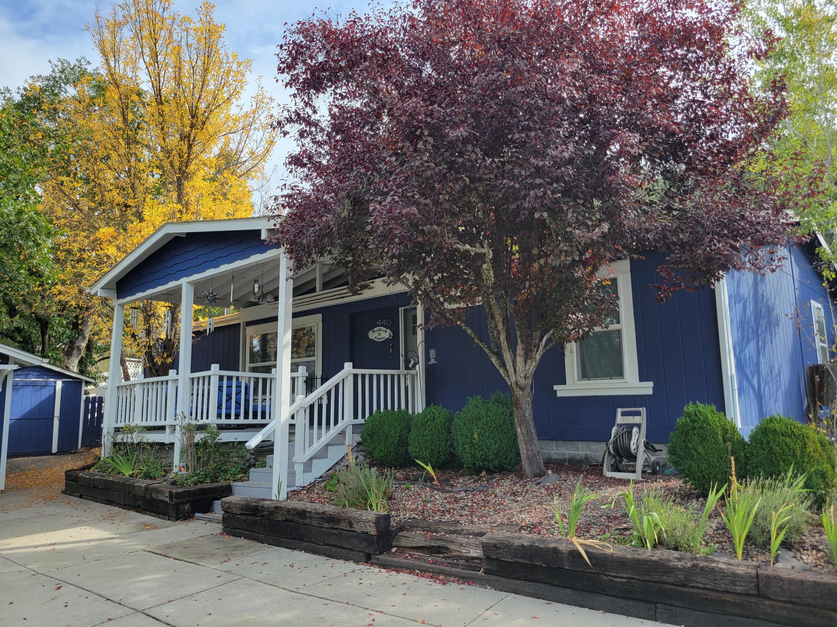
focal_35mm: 26
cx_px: 418
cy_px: 314
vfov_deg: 53.1
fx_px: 629
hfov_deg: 67.3
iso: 40
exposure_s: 1/620
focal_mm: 5.4
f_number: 1.8
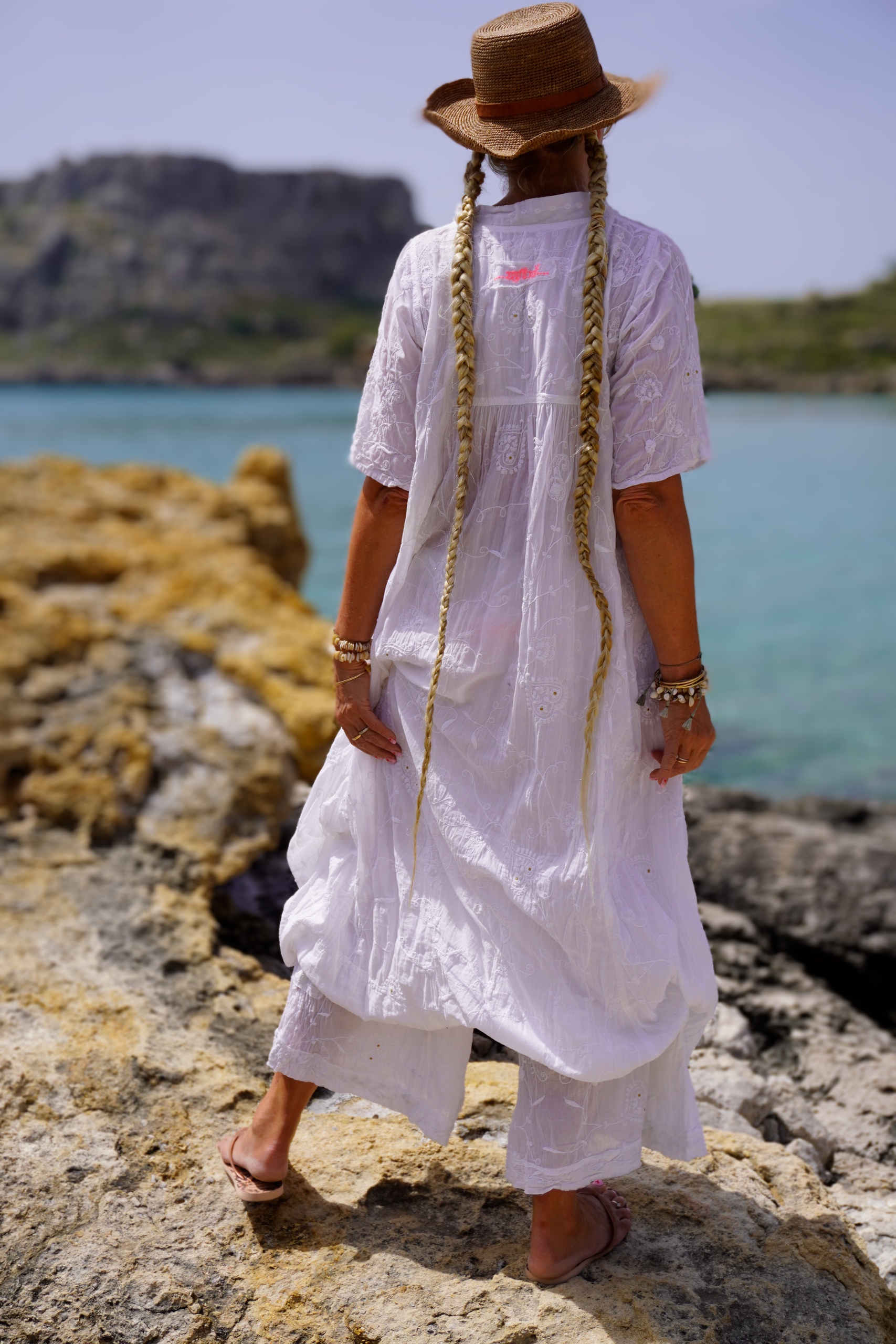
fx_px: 1680
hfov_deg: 29.9
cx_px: 448
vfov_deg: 43.6
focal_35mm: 45
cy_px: 672
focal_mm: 30
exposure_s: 1/1000
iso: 100
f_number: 5.6
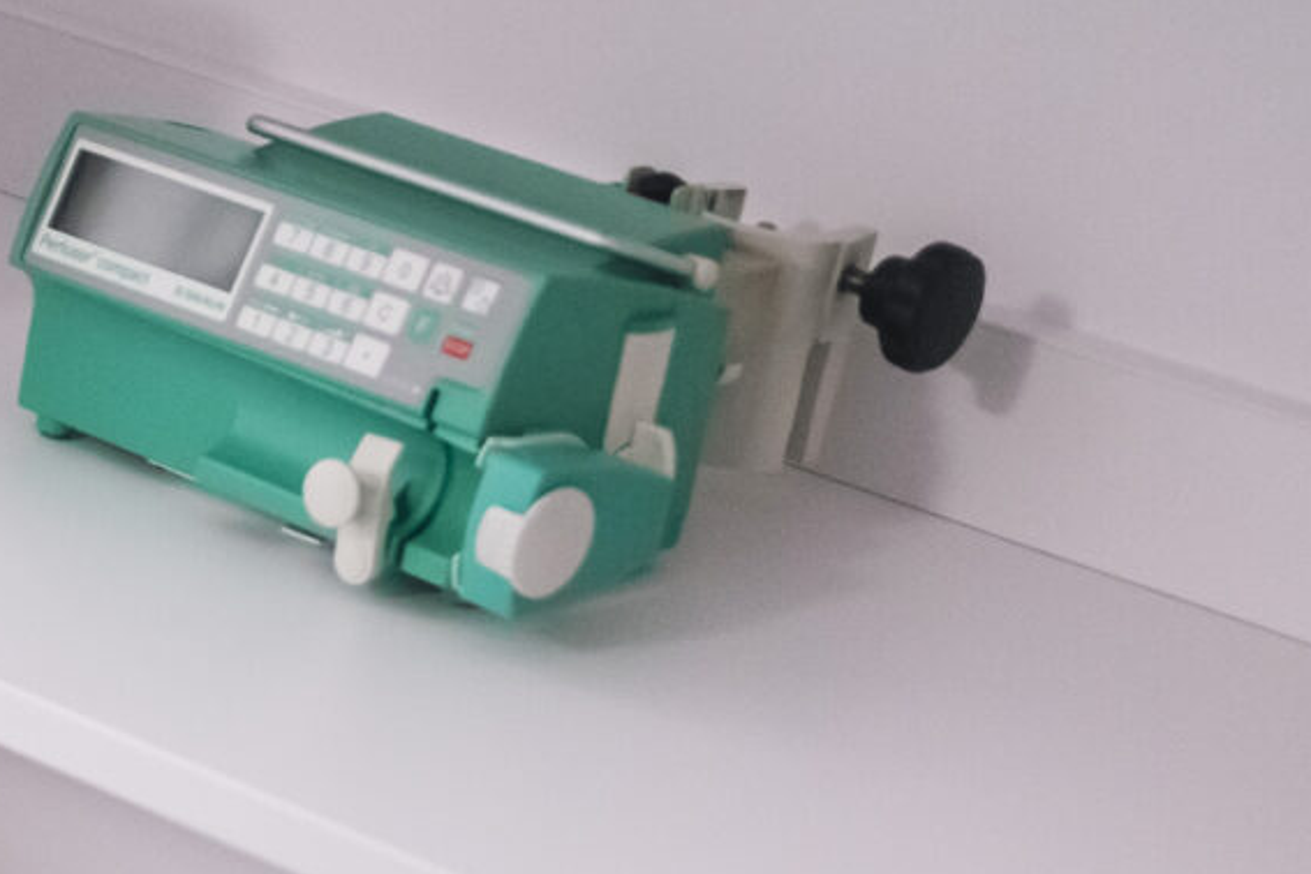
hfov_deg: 11.7
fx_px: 5753
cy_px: 1671
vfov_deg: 8.3
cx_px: -1309
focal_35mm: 158
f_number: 1.8
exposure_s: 1/320
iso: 1600
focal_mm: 35
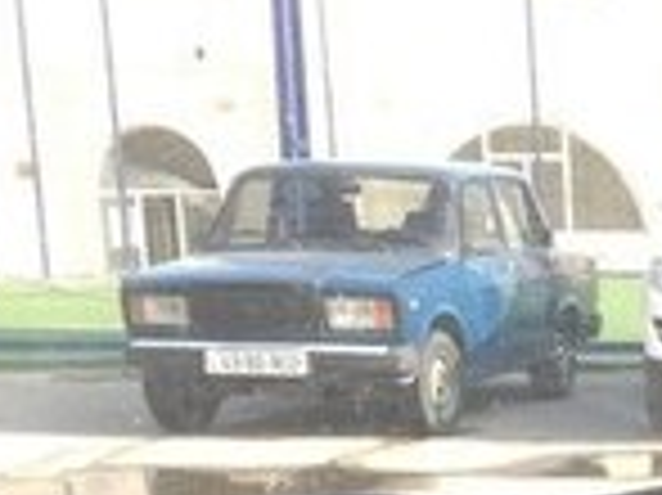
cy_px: 925
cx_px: 1067
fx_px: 2828
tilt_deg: -13.3
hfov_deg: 12.5
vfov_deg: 9.5
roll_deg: +0.6
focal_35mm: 148
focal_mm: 4.12
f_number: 2.4
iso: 50
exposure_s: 1/208
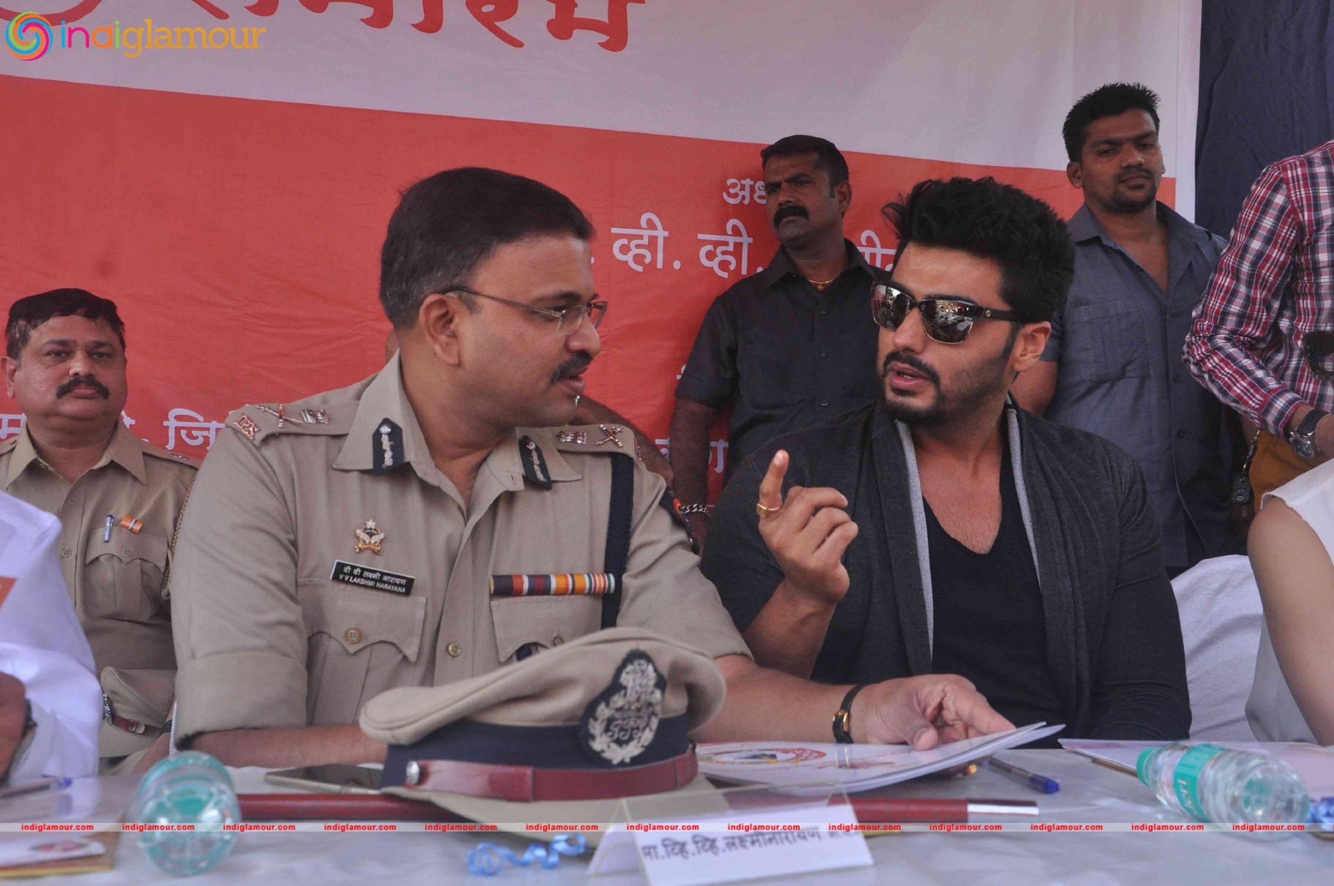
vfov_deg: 28.0
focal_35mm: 48
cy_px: 443
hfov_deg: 41.2
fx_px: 1777
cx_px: 667
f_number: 10
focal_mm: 32
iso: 1000
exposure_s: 1/400
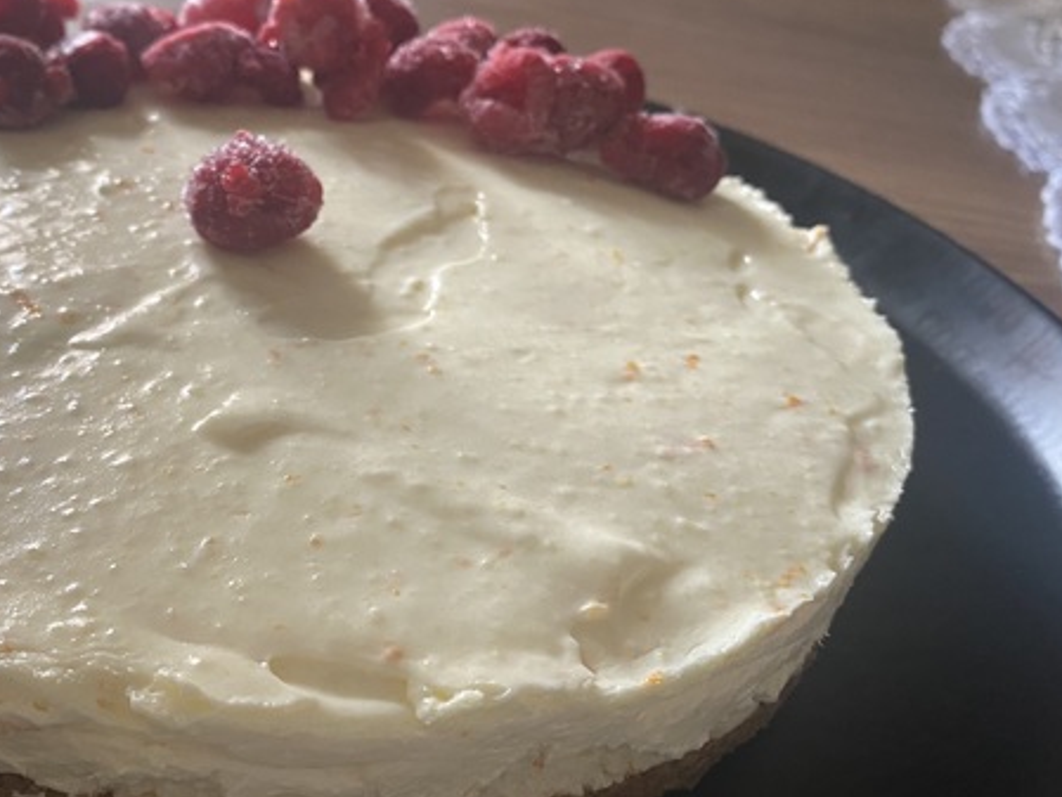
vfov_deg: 36.0
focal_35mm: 40
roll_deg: -4.4
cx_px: 345
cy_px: 426
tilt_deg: -36.1
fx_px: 1228
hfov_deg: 46.0
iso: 250
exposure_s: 1/50
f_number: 1.8
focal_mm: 4.25
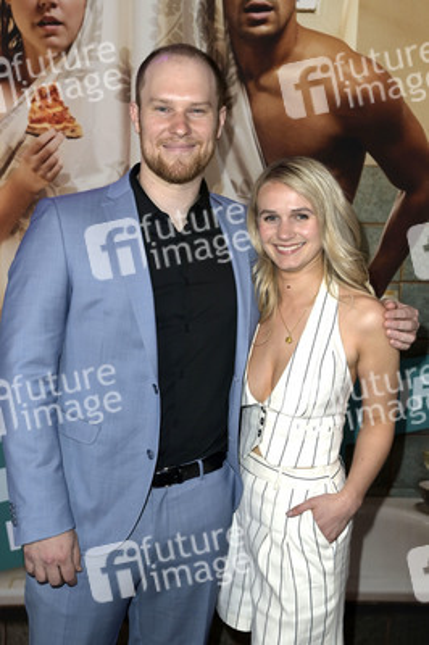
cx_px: 214
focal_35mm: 45
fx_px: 806
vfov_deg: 43.6
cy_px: 322
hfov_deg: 29.8
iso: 500
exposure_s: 1/200
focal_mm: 45
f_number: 5
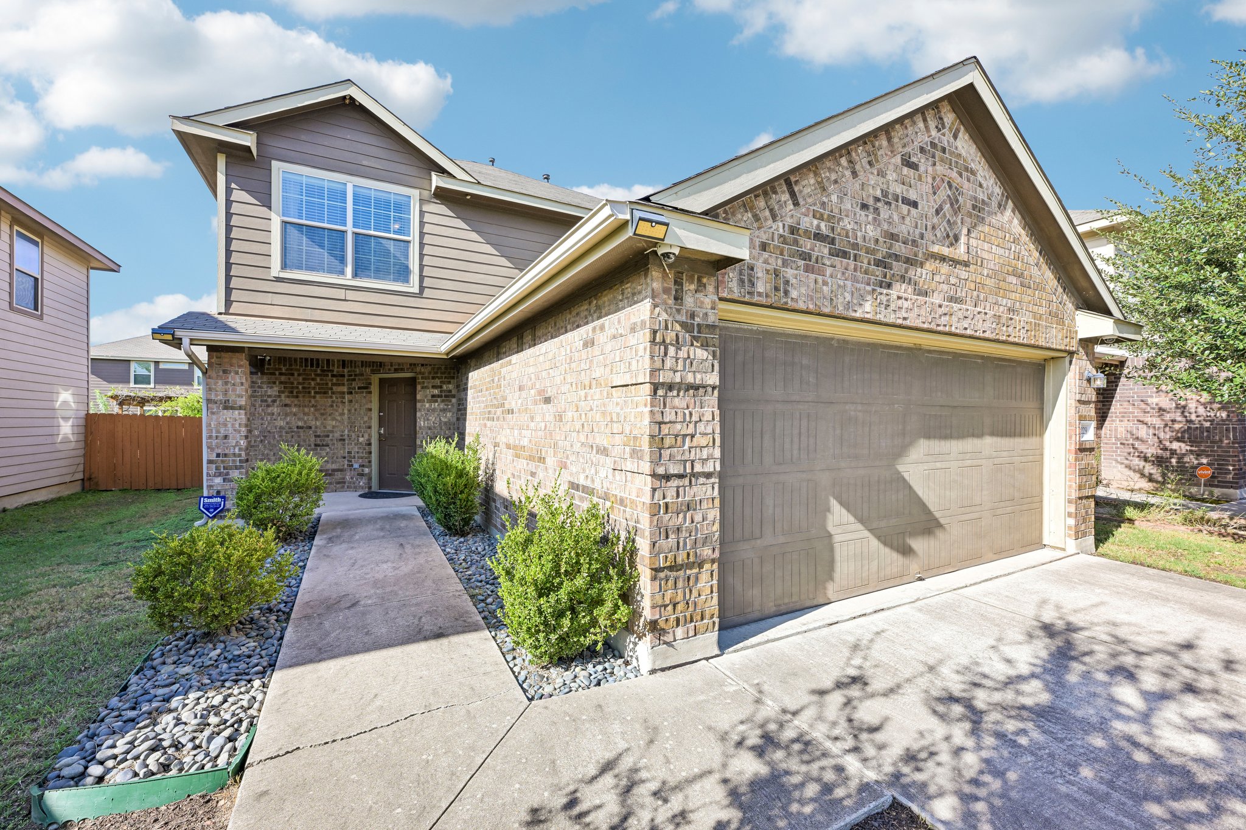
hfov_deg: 104.3
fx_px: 484
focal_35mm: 14
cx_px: 623
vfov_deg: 81.2
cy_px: 415
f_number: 8
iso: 100
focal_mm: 14
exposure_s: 1/125
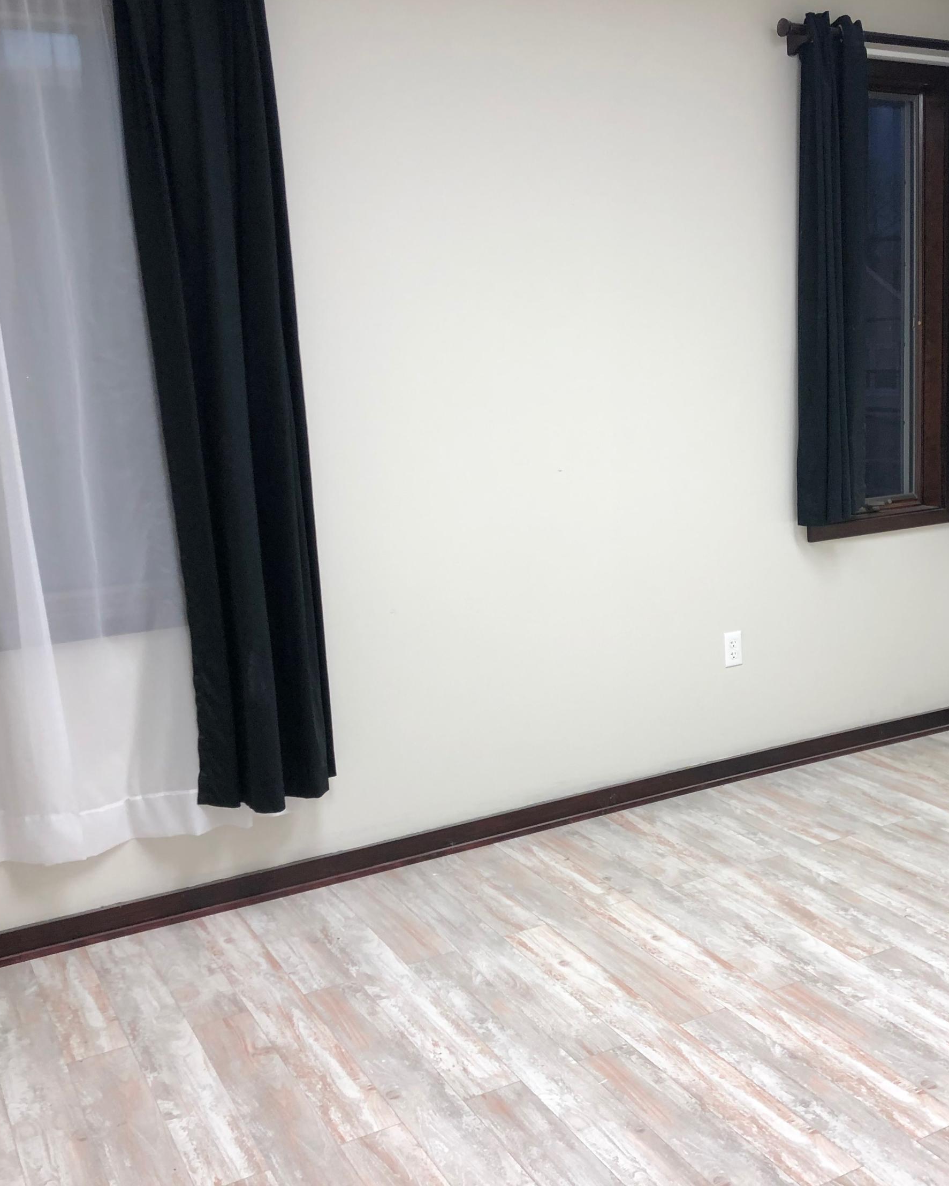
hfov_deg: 39.6
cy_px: 590
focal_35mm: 37
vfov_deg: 49.1
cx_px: 649
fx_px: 1299
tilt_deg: -11.5
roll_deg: +3.0
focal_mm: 4
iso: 25
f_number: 1.8
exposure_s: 1/40
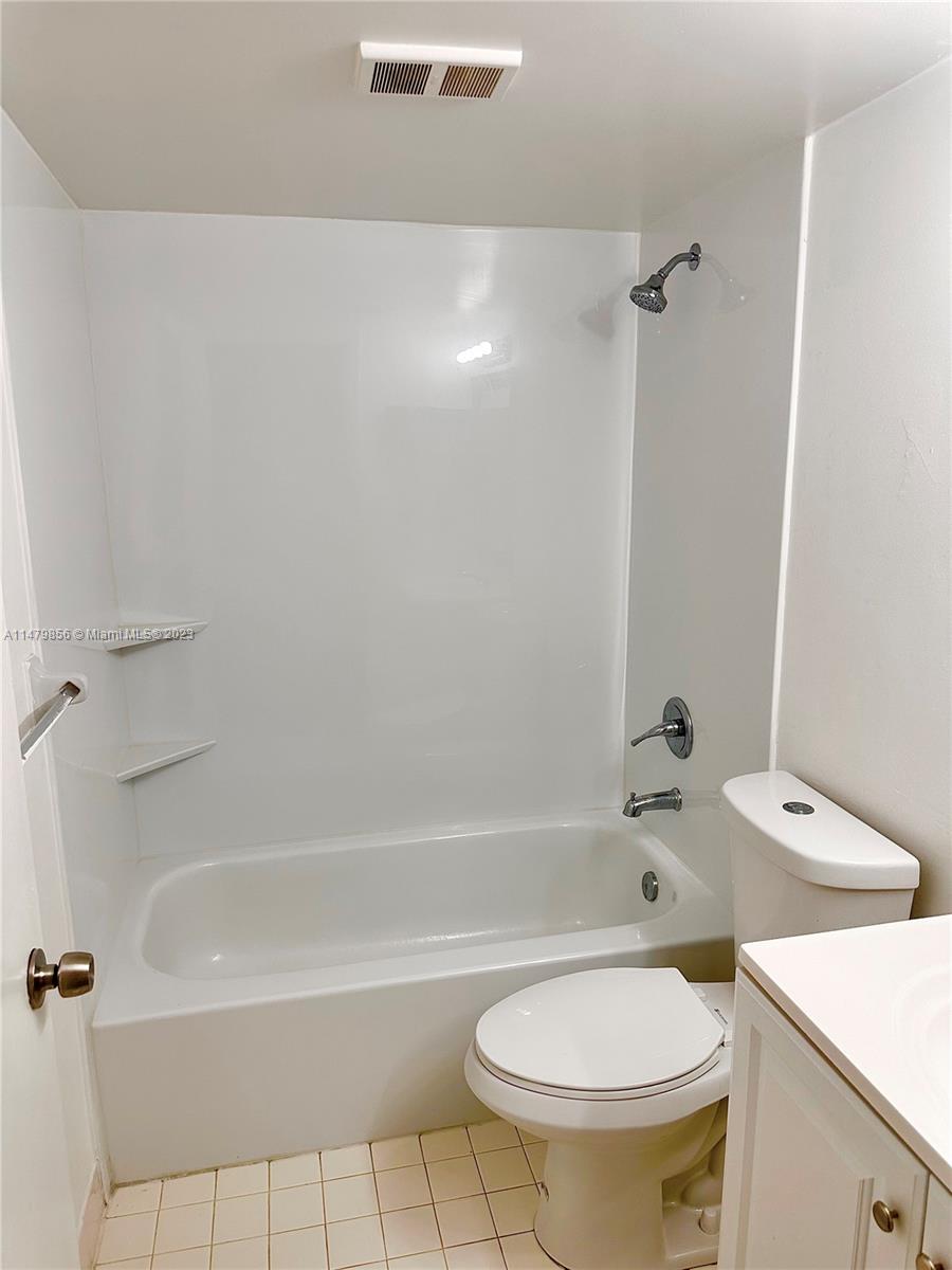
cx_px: 476
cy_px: 635
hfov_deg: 56.8
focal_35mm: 24
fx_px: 880
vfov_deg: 71.6
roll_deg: +1.3
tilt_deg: -11.2
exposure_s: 1/162
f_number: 1.78
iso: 125
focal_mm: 6.86
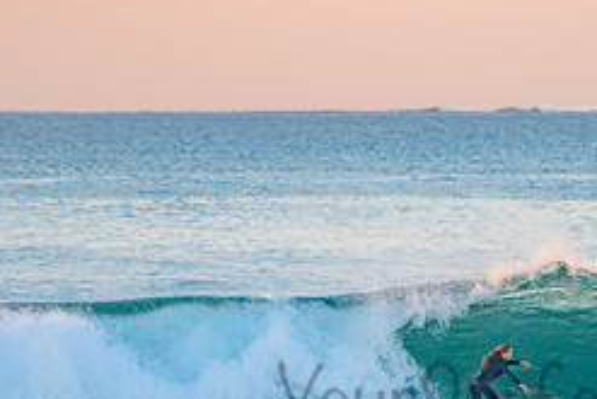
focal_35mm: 658
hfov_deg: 3.1
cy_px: 378
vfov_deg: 2.1
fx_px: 10918
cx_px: 527
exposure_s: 1/400
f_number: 5.6
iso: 450
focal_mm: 280
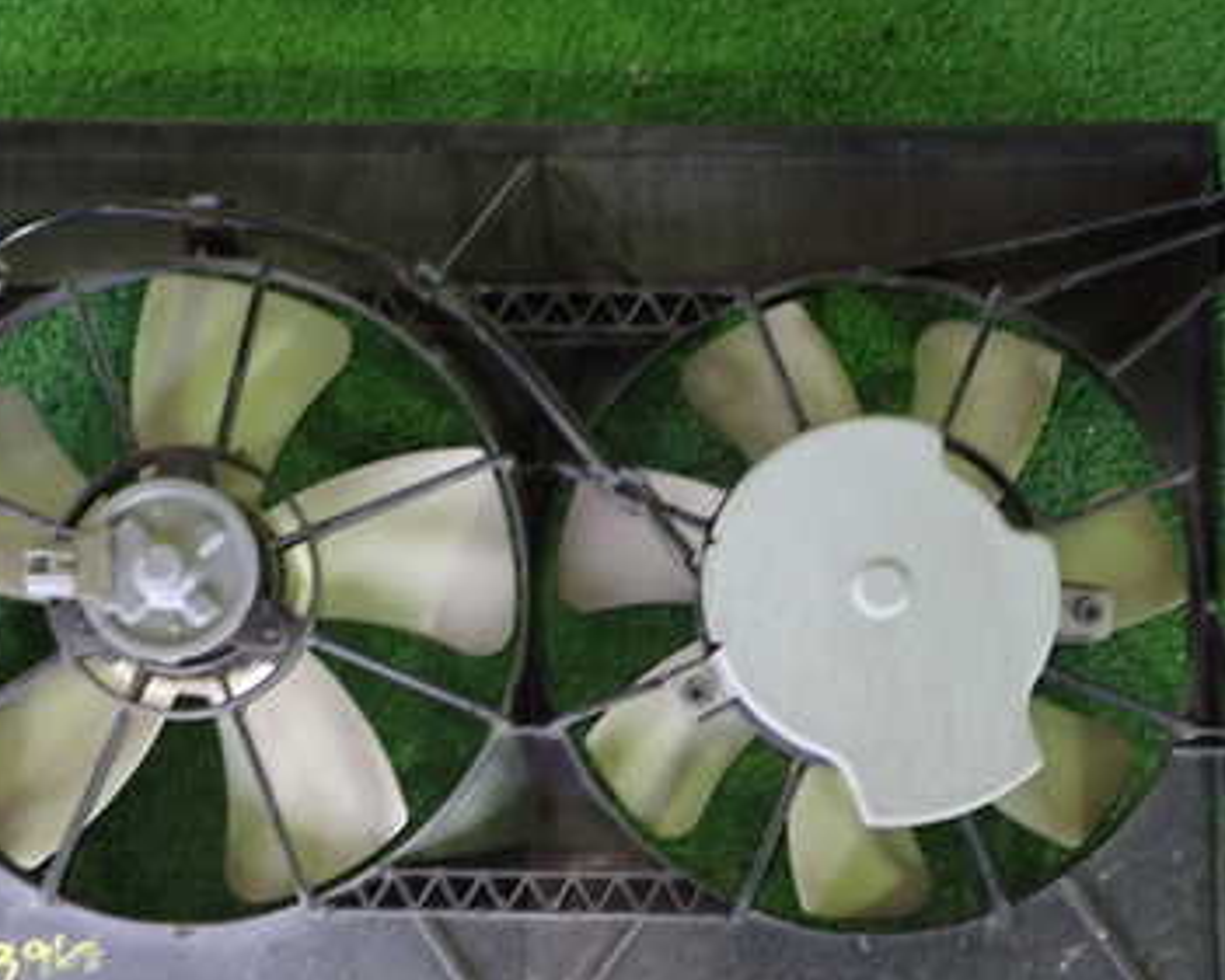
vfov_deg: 25.3
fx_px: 2176
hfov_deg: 31.4
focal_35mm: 60
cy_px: 659
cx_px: 544
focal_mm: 6.37
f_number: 2.5
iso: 800
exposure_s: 1/20
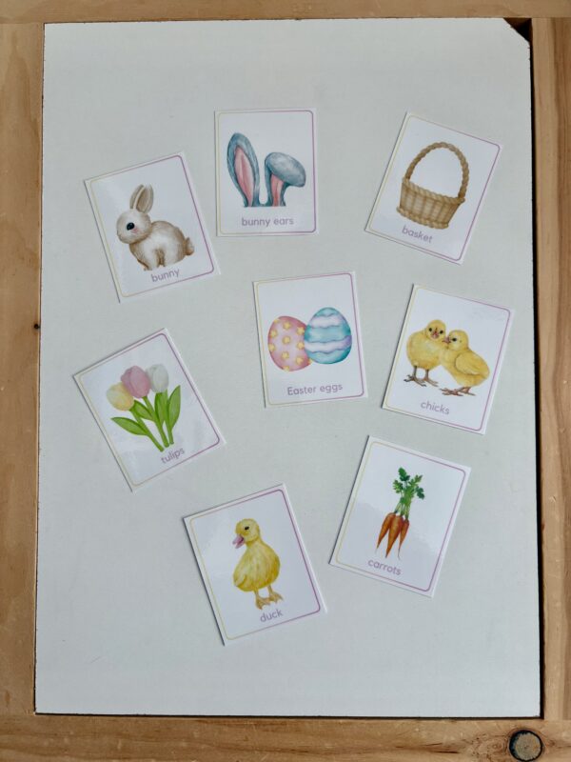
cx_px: 286
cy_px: 381
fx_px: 572
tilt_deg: -87.5
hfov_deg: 53.1
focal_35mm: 26
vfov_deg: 67.3
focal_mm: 5.96
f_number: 1.6
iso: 50
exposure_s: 1/122
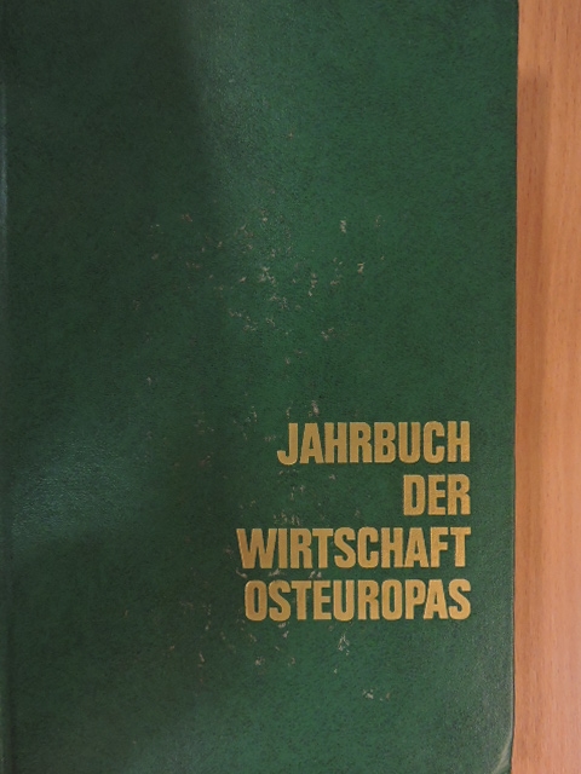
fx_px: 783
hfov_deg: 40.7
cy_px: 387
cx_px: 290
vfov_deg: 52.6
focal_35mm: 35
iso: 800
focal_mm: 6.3
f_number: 3.8
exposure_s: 1/50
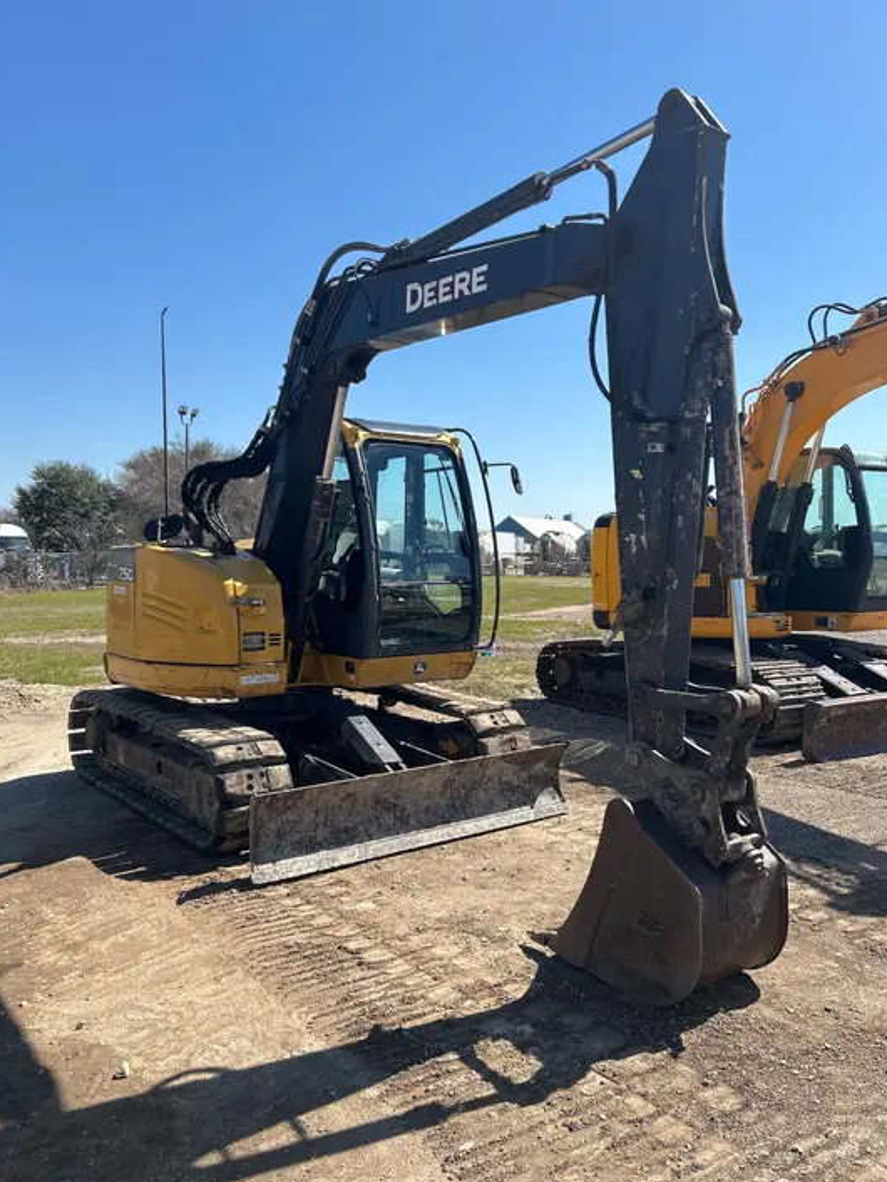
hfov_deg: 51.4
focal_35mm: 27
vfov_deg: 65.3
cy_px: 587
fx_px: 922
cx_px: 442
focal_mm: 5.7
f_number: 1.5
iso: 50
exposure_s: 1/3460
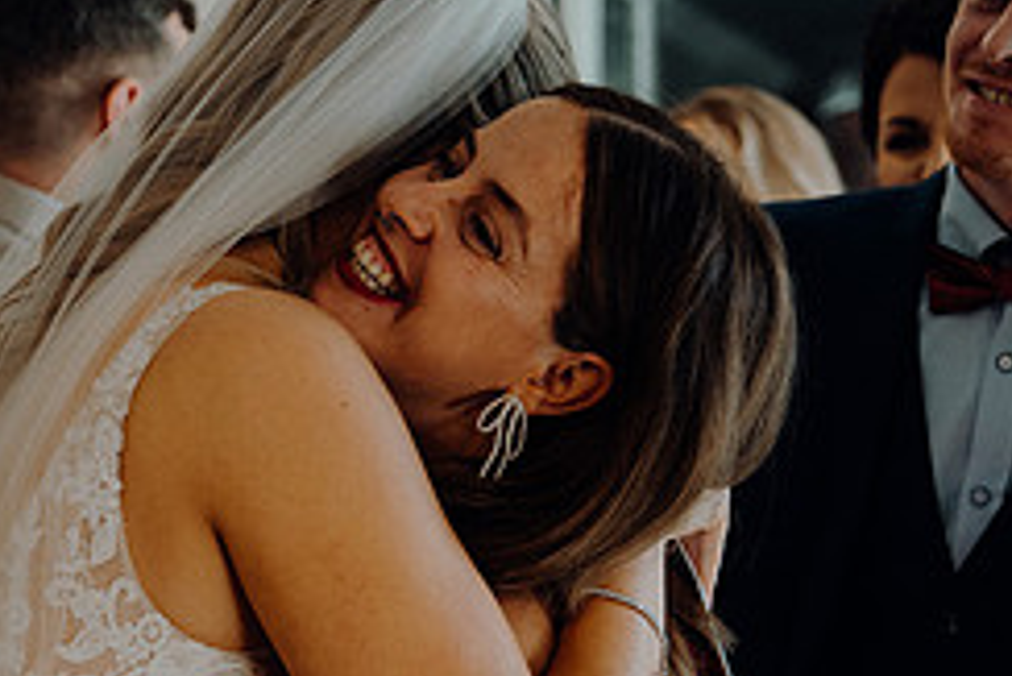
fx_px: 3403
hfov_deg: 16.8
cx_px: 203
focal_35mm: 121
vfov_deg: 11.3
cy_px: 483
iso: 800
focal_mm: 51
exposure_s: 1/200
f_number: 3.5
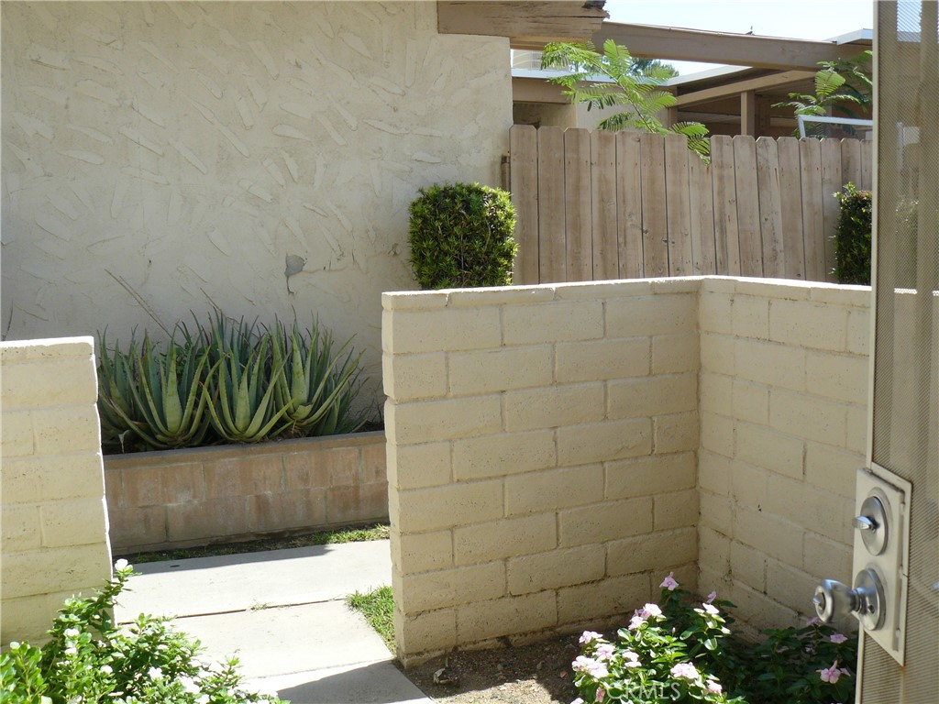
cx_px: 470
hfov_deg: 51.4
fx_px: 977
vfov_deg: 39.7
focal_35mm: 36
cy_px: 352
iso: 100
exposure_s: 1/200
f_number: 5
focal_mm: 6
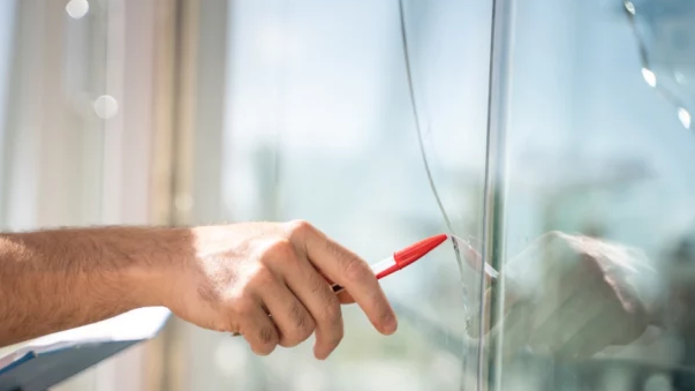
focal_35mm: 100
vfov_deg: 12.1
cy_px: 288
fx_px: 1843
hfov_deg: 21.4
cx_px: 316
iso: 100
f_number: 2.8
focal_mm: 75
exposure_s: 1/1600
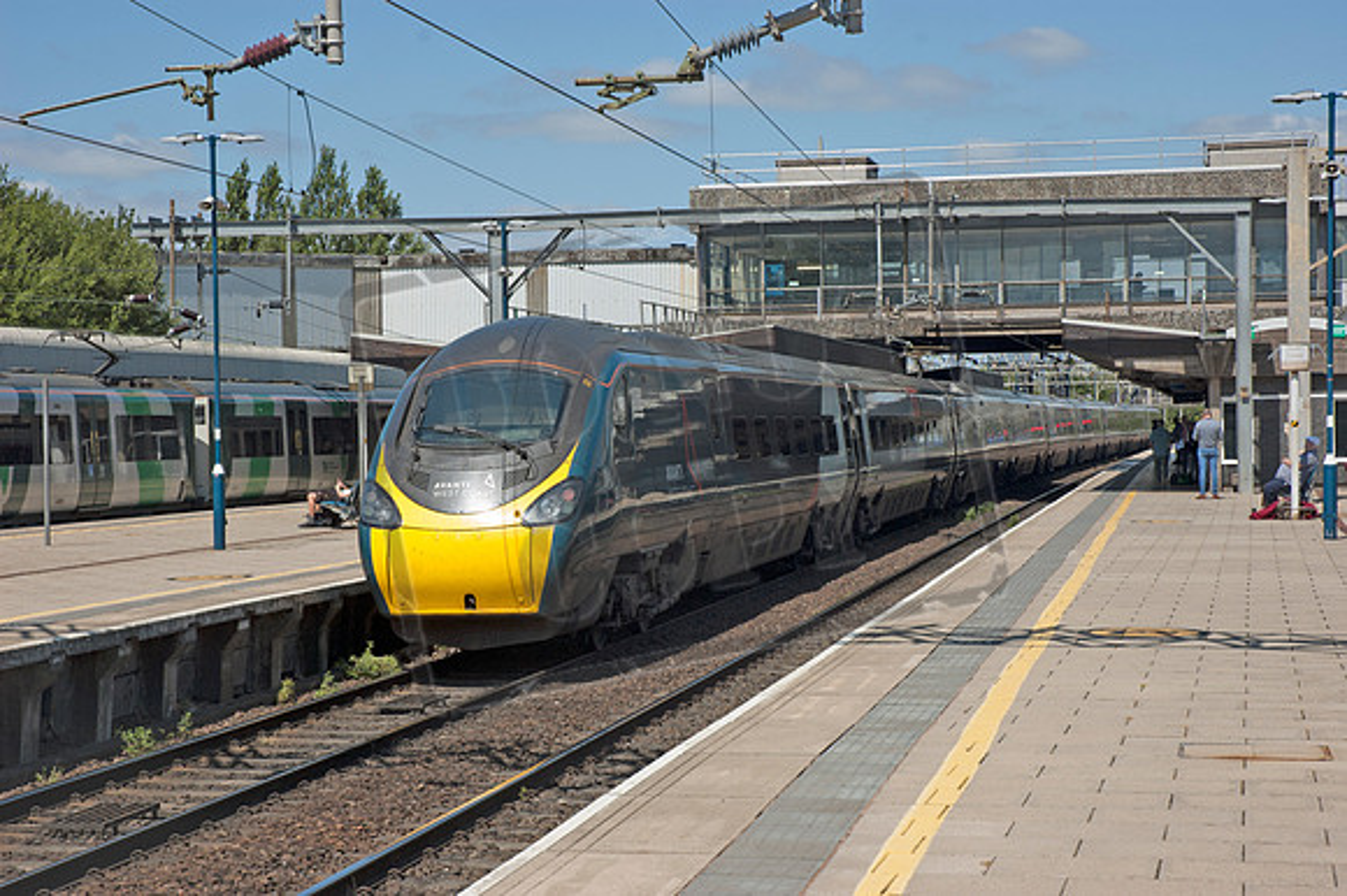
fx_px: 2805
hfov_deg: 27.0
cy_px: 448
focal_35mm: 75
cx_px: 674
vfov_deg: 18.2
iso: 200
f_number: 9
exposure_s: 1/320
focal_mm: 50
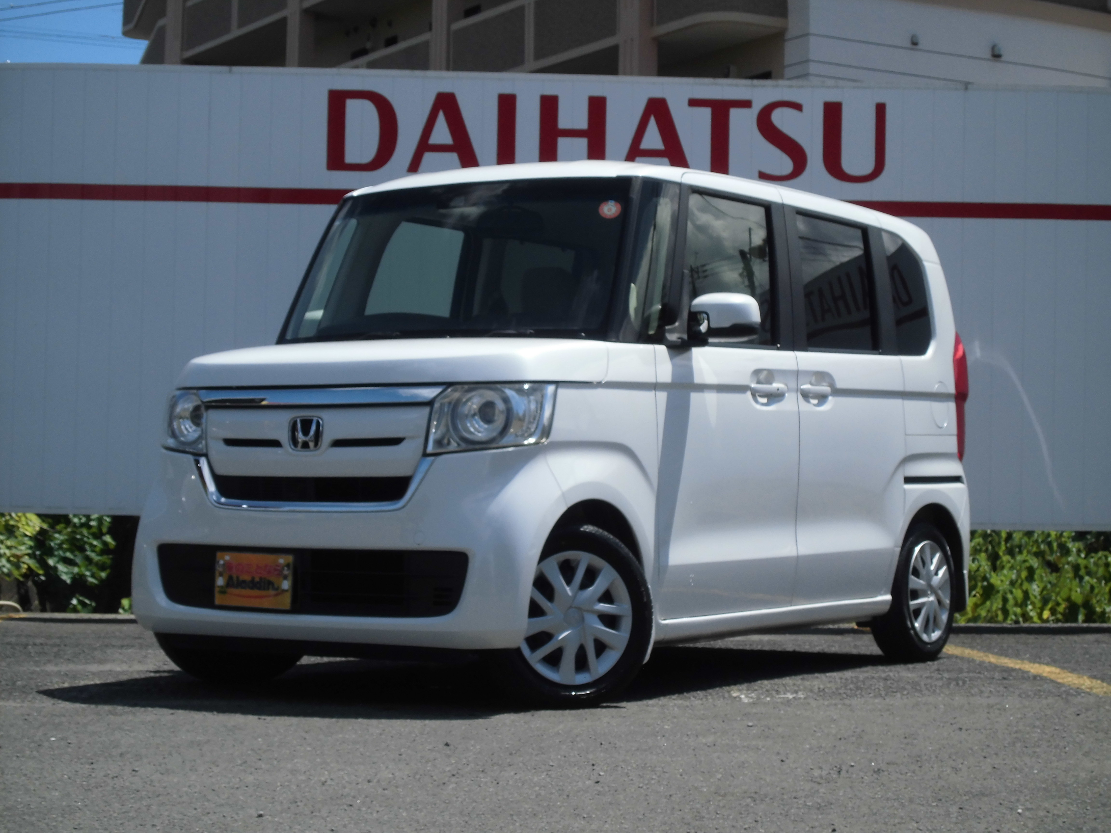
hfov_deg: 26.7
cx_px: 556
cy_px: 416
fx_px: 2343
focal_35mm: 73
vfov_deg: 20.2
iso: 100
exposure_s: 1/1000
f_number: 4.4
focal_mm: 13
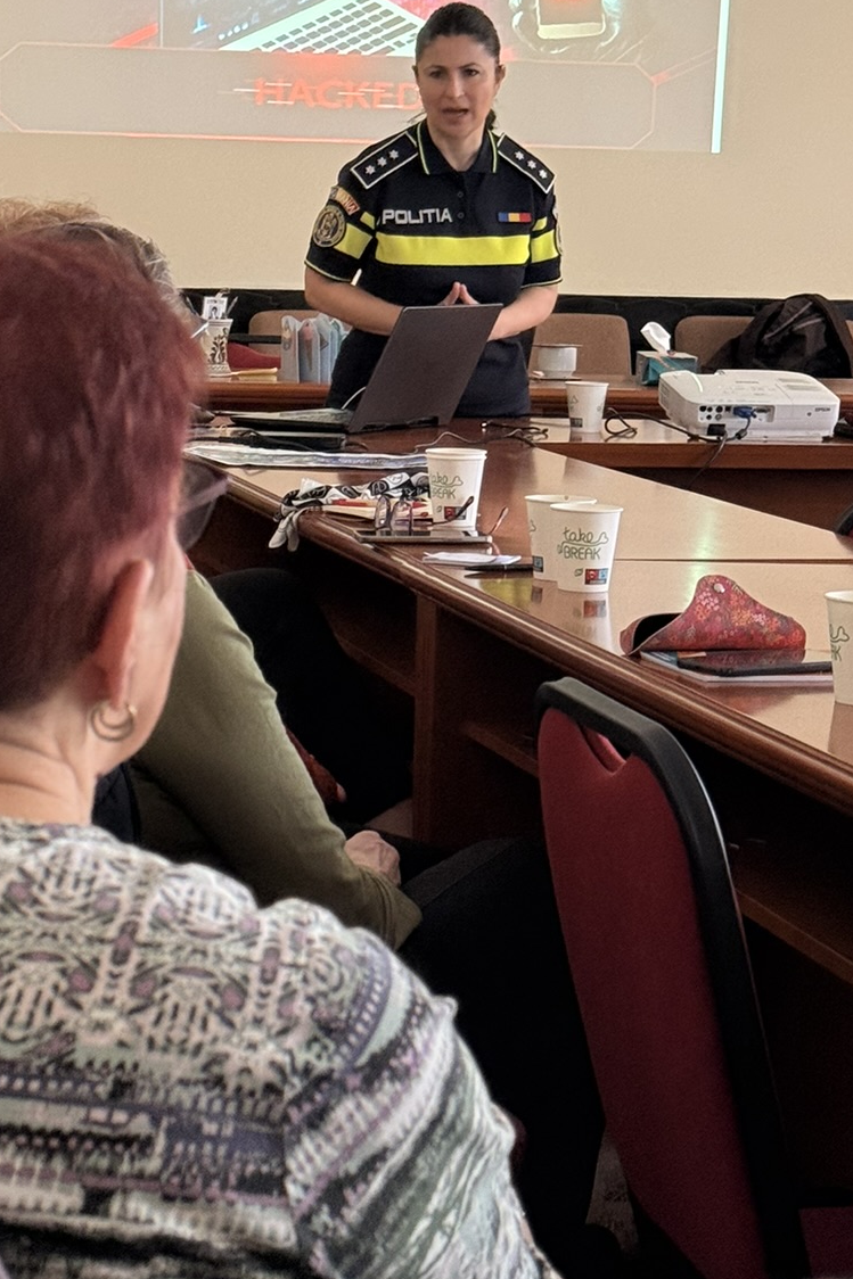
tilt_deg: -5.2
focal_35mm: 91
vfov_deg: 22.3
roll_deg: -1.8
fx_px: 3235
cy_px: 495
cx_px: 113
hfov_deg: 14.9
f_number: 1.78
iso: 200
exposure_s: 1/60
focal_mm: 6.76
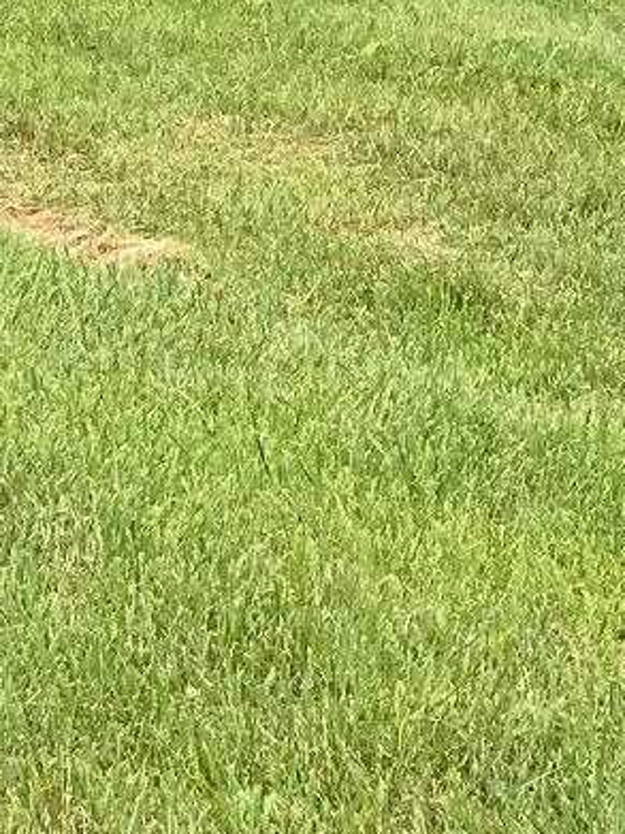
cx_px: 62
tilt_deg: -6.3
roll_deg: -3.5
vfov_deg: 7.4
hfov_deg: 5.5
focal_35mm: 268
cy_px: 335
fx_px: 6455
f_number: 2
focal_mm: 6
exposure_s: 1/1043
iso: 20
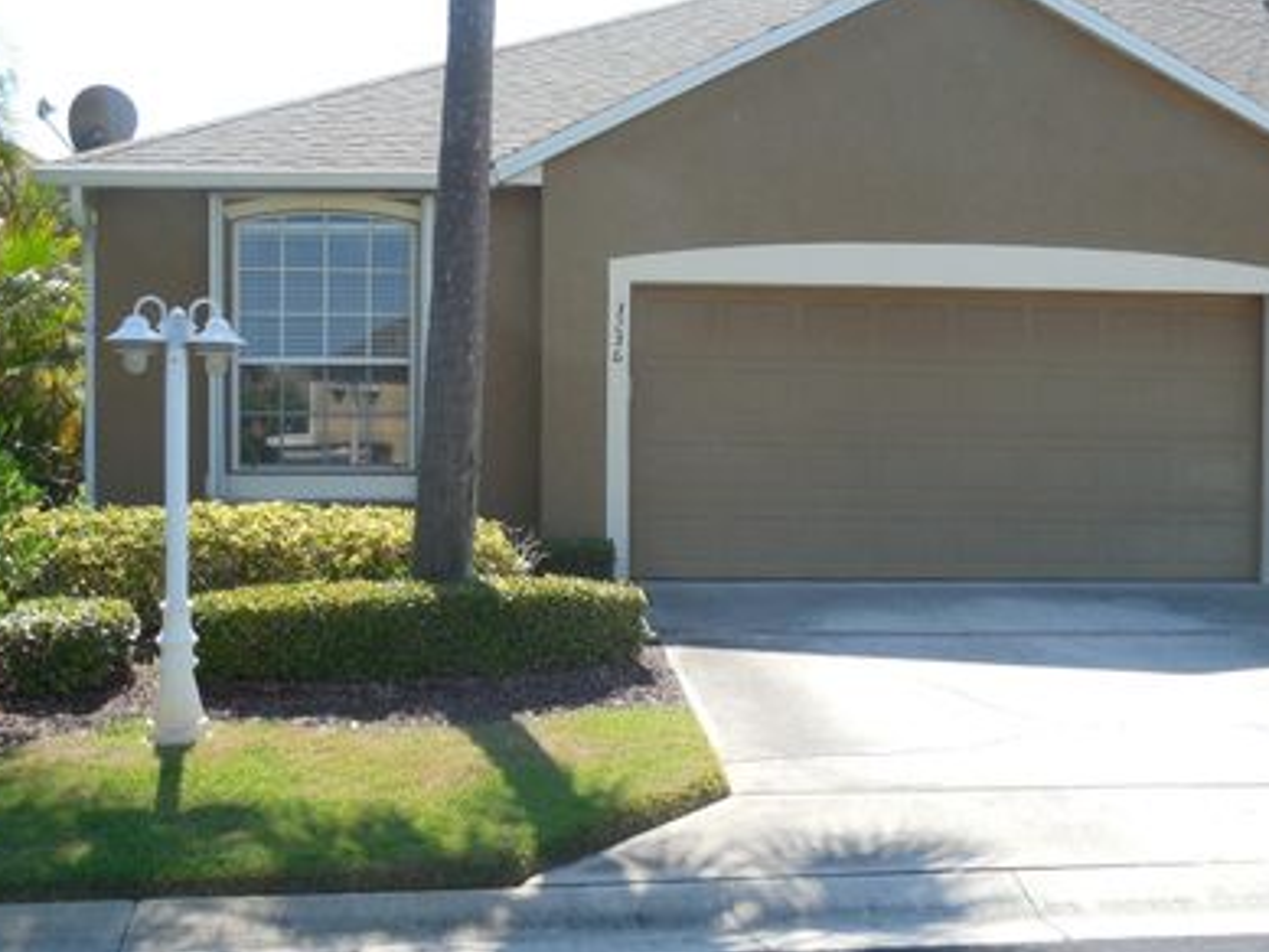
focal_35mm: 45
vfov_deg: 32.2
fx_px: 1650
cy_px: 419
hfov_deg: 42.1
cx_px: 662
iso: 125
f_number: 3.7
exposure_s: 1/500
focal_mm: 6.3
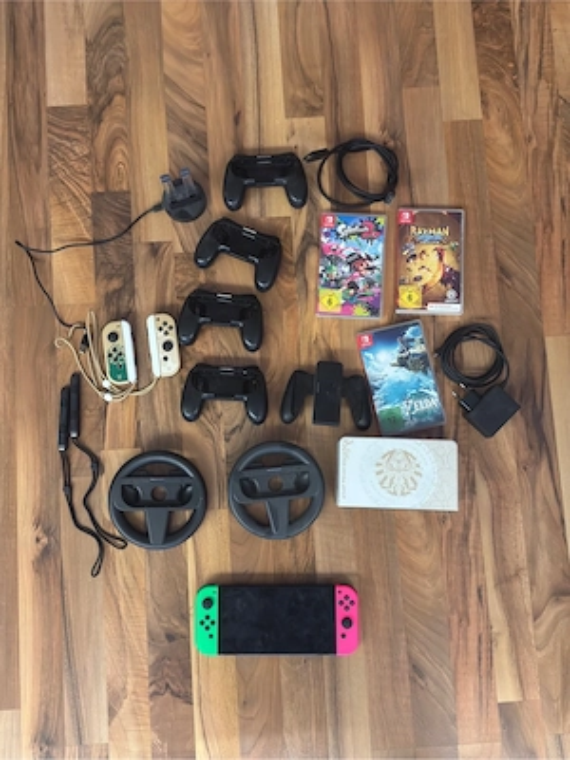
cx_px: 285
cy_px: 380
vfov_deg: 52.6
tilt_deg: -83.0
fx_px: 768
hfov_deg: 40.7
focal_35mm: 35
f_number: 1.78
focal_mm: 6.76
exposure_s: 1/40
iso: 640
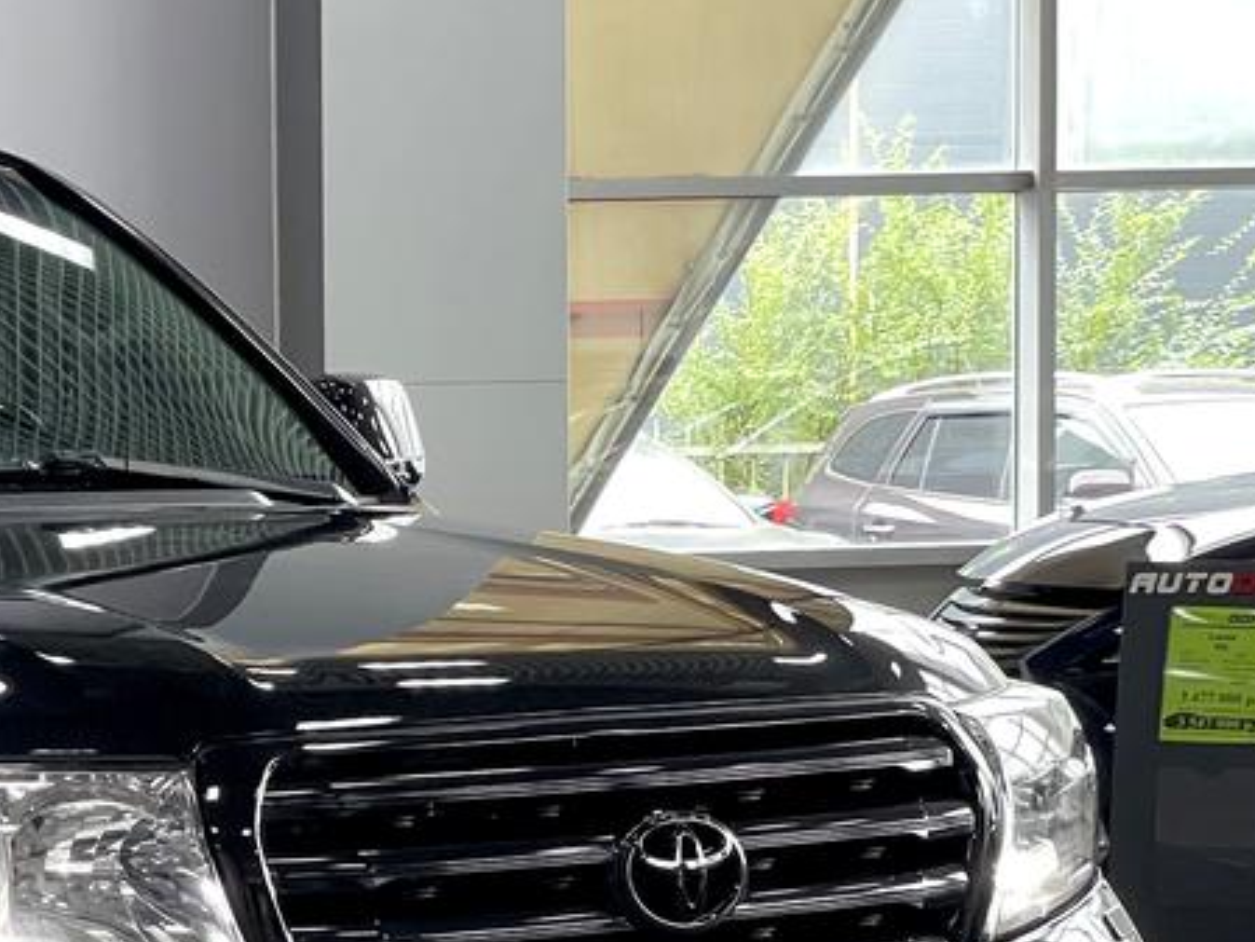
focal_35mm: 139
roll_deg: +1.4
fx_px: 5041
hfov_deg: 13.8
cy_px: 802
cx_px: -224
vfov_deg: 10.6
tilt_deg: -4.3
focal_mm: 6
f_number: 2
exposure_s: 1/77
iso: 200
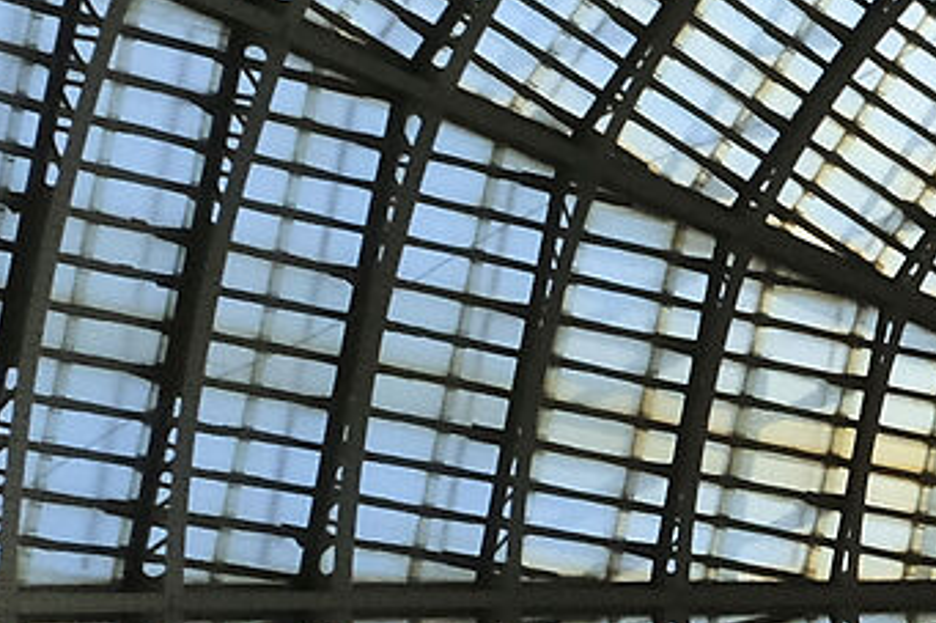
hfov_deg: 11.9
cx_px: 1567
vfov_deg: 8.4
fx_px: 4210
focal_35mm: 162
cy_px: 598
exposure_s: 1/250
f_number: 18
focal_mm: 15
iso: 1000
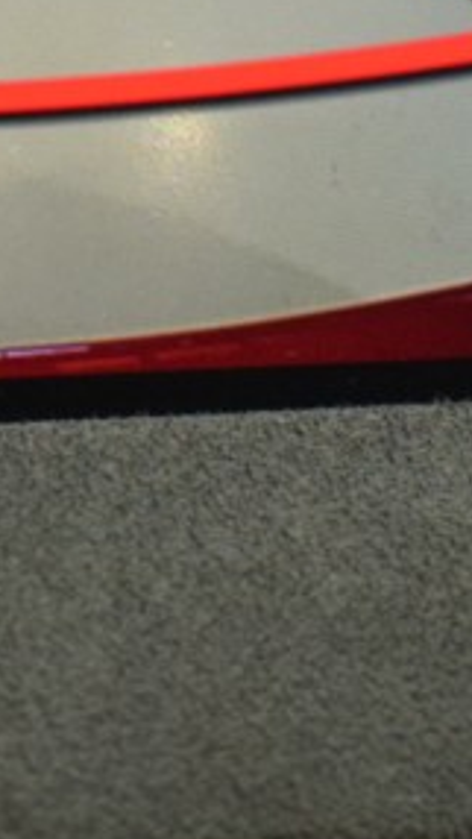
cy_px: -73
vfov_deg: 10.0
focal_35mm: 214
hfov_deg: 5.7
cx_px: 73
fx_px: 4759
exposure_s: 1/60
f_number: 4
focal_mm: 26
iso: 1400
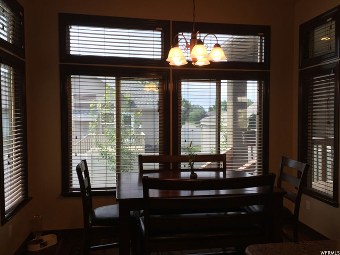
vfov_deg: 48.2
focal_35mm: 29
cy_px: 128
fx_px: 285
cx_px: 170
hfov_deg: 61.7
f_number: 2.2
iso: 40
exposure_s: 1/60
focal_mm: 4.15
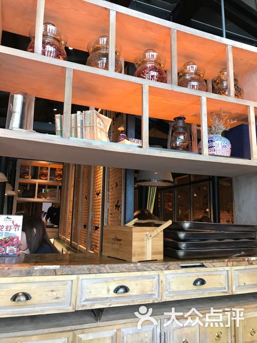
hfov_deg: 49.7
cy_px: 172
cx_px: 128
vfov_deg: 63.4
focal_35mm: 28
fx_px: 277
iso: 50
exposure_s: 1/17
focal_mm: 3.99
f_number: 1.8
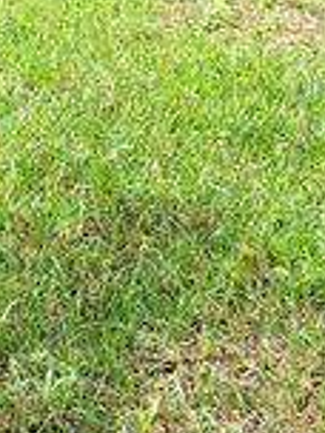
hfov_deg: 13.0
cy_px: -312
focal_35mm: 114
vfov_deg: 15.2
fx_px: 1427
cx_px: 97
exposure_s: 1/2141
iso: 64
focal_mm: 5.96
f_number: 1.6
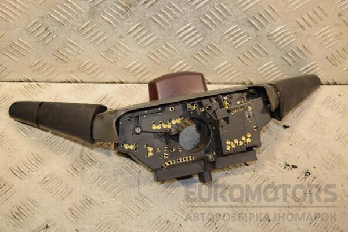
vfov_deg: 22.6
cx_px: 174
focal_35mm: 60
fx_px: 580
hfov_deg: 33.4
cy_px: 116
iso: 800
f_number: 5.6
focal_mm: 40
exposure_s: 1/200
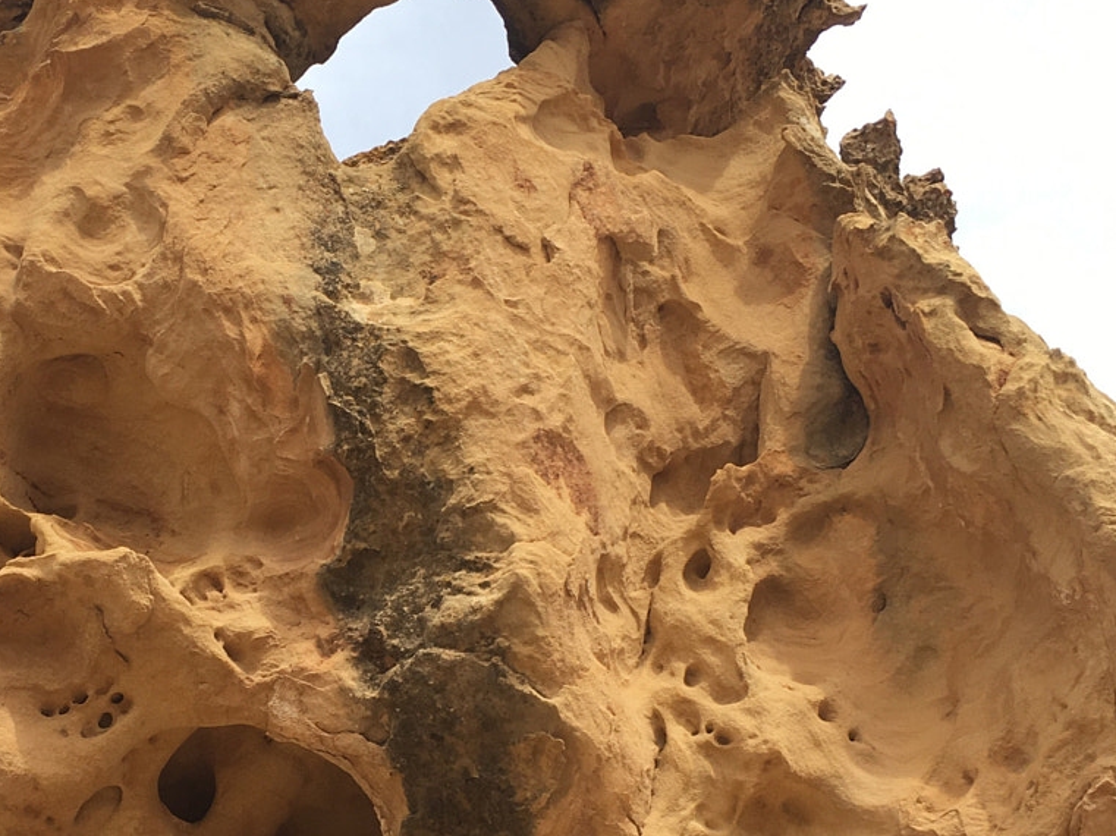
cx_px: 287
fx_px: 1966
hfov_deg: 31.2
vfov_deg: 23.8
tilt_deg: +47.4
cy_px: 590
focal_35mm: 61
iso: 25
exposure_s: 1/545
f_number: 2.2
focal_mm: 4.15
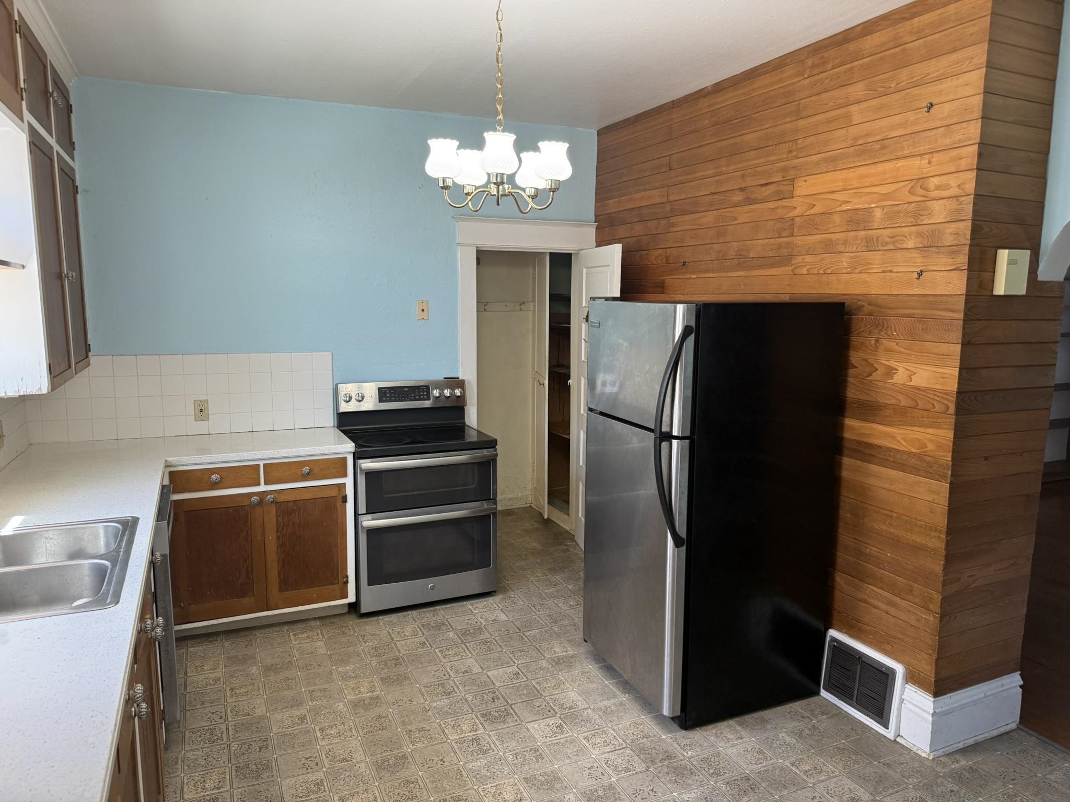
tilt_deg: -6.9
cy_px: 401
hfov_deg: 71.6
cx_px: 535
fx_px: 742
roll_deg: -0.6
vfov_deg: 56.8
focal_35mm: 24
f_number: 1.78
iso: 200
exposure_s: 1/120
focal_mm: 6.76
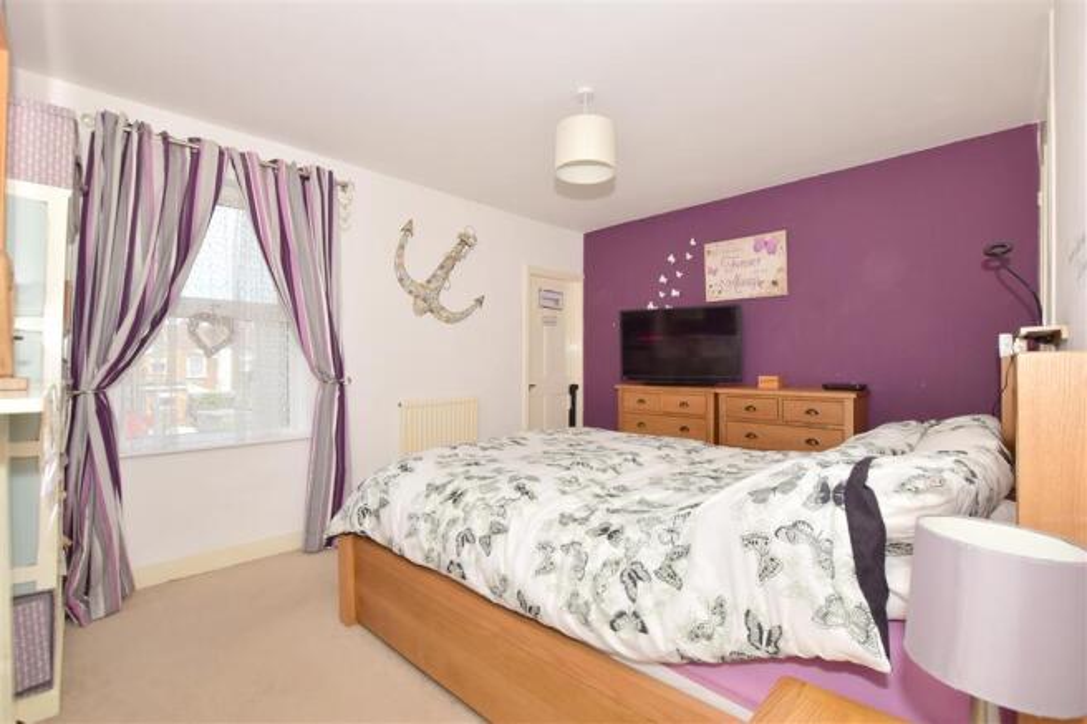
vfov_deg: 77.3
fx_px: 453
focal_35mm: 15
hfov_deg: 100.4
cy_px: 362
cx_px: 544
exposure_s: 1/200
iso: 400
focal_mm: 10
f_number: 11
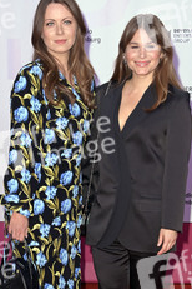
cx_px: 87
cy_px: 209
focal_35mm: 83
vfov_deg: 24.3
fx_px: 664
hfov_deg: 16.5
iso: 640
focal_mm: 48
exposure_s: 1/250
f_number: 5.6
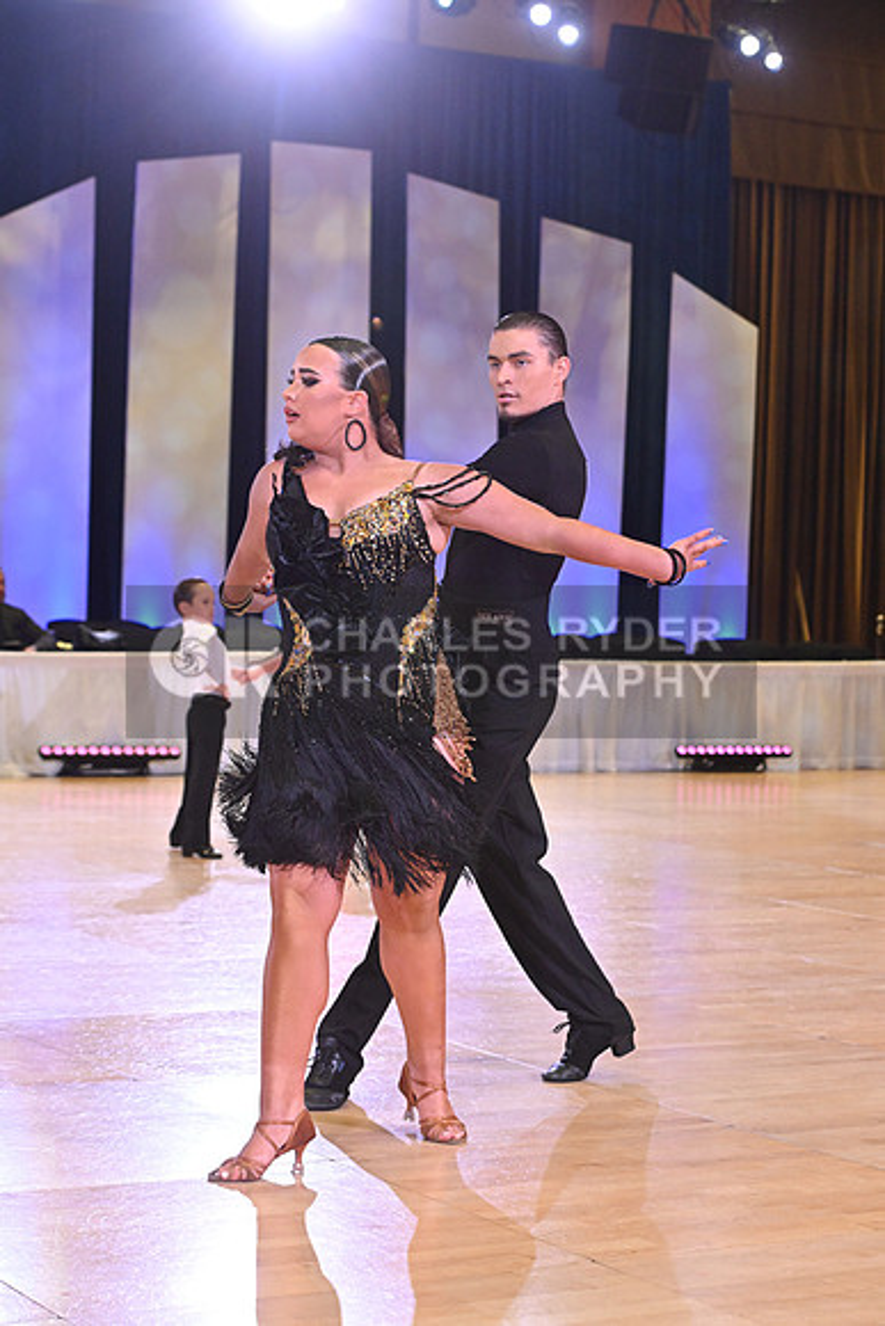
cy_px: 663
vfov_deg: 26.0
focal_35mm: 78
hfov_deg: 17.5
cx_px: 442
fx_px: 2874
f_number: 6.3
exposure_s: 1/400
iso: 4000
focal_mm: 78
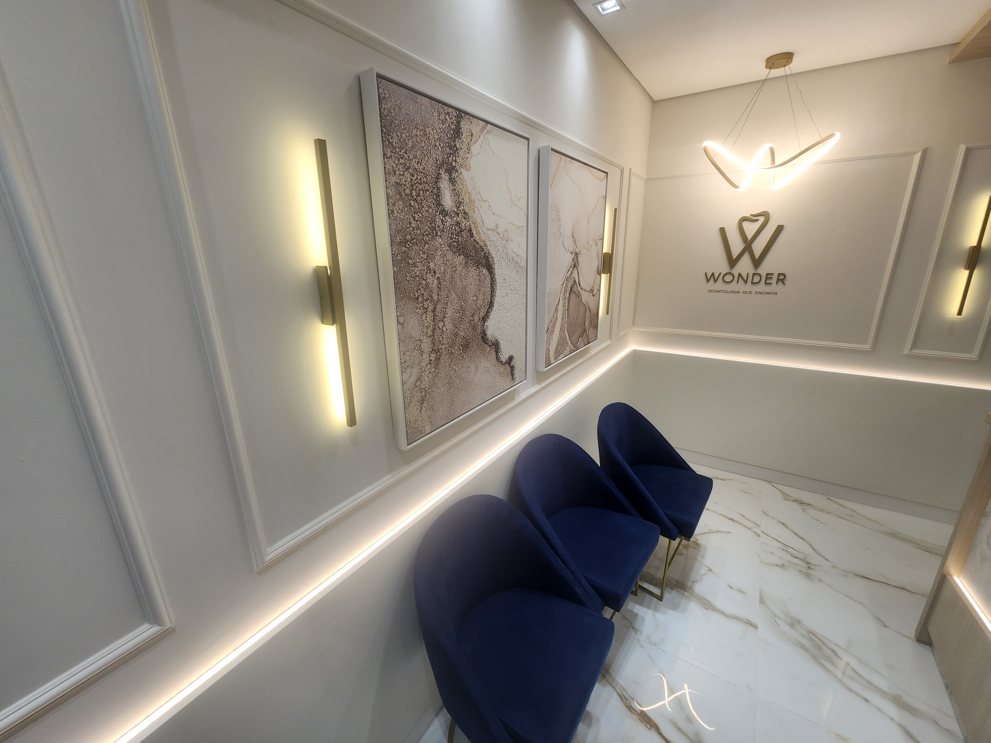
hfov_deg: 106.2
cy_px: 372
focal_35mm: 13
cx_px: 496
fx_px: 372
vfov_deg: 89.9
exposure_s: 1/120
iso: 80
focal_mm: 2.2
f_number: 2.2
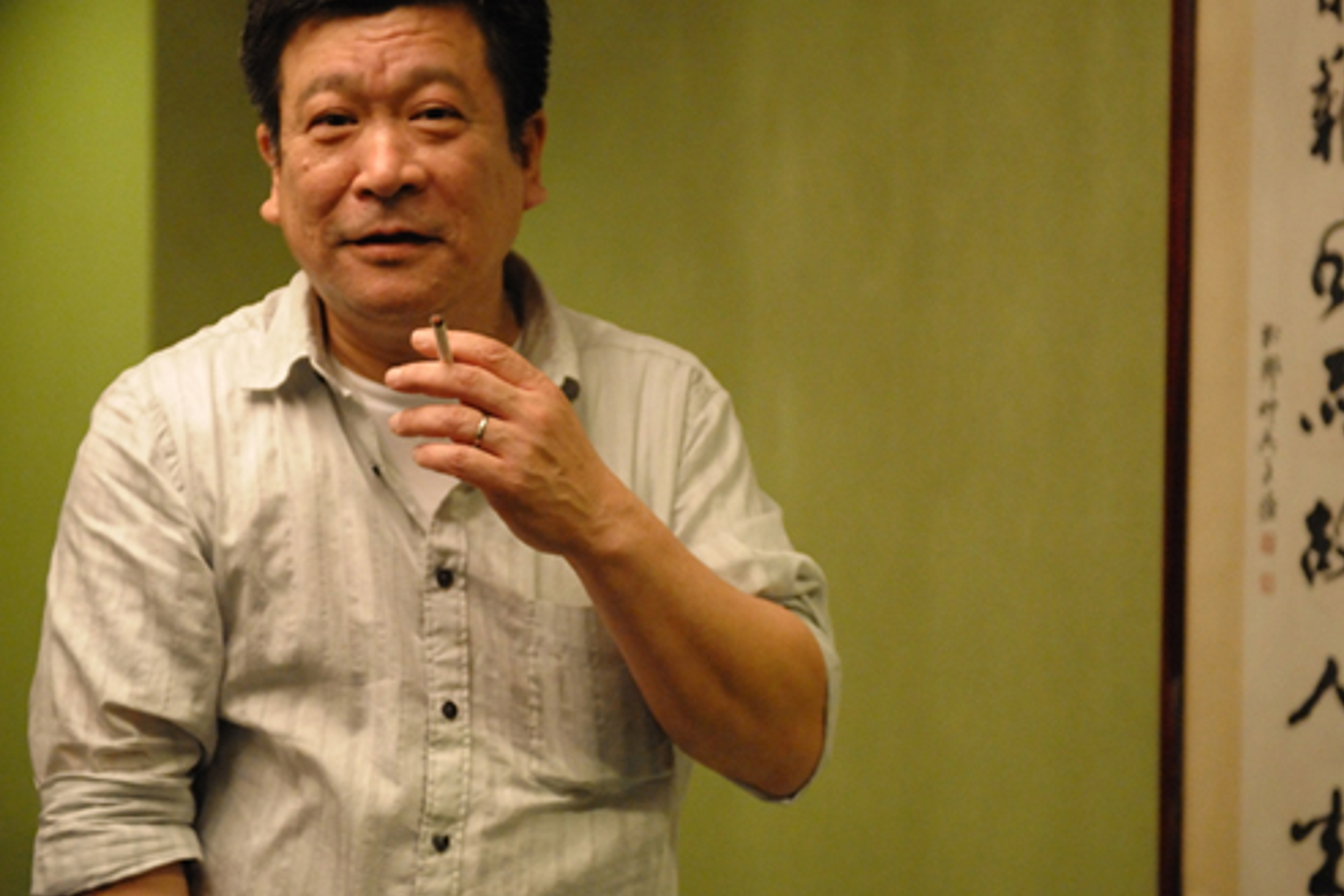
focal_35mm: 91
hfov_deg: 22.4
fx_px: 3397
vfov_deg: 15.0
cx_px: 639
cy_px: 396
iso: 6400
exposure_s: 1/250
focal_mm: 70
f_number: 2.8
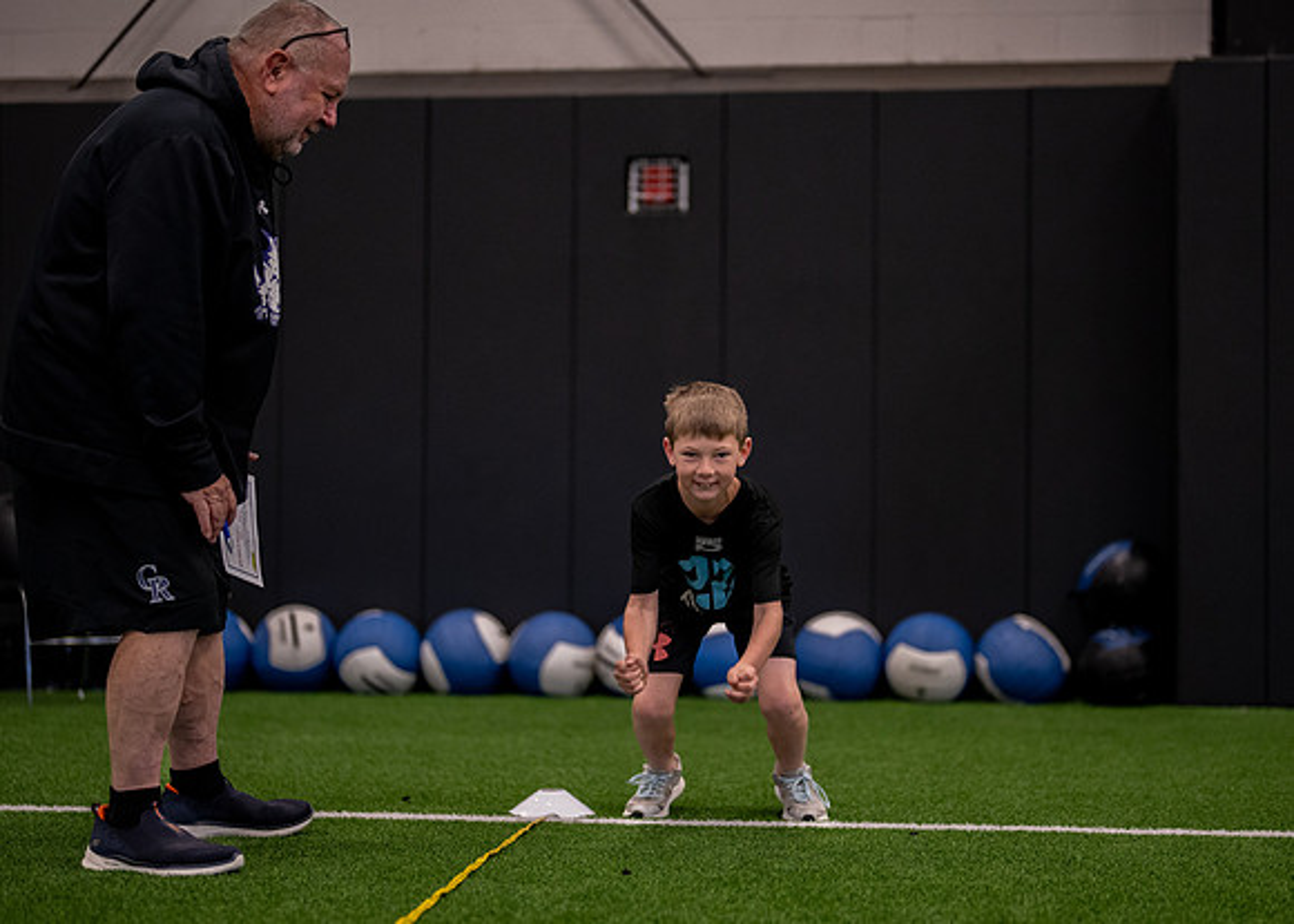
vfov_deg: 21.6
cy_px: 512
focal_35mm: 66
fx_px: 2420
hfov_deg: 29.9
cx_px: 702
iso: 1600
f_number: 1.2
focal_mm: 50
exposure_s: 1/1000
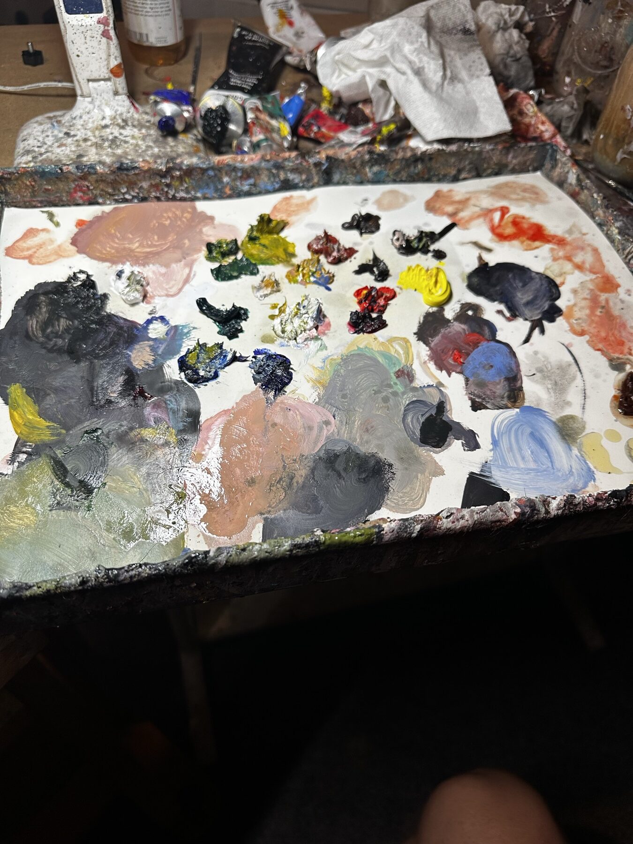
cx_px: 316
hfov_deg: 56.8
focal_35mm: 24
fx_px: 585
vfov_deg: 71.6
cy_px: 422
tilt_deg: -51.2
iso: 160
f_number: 1.78
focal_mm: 6.86
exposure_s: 1/120
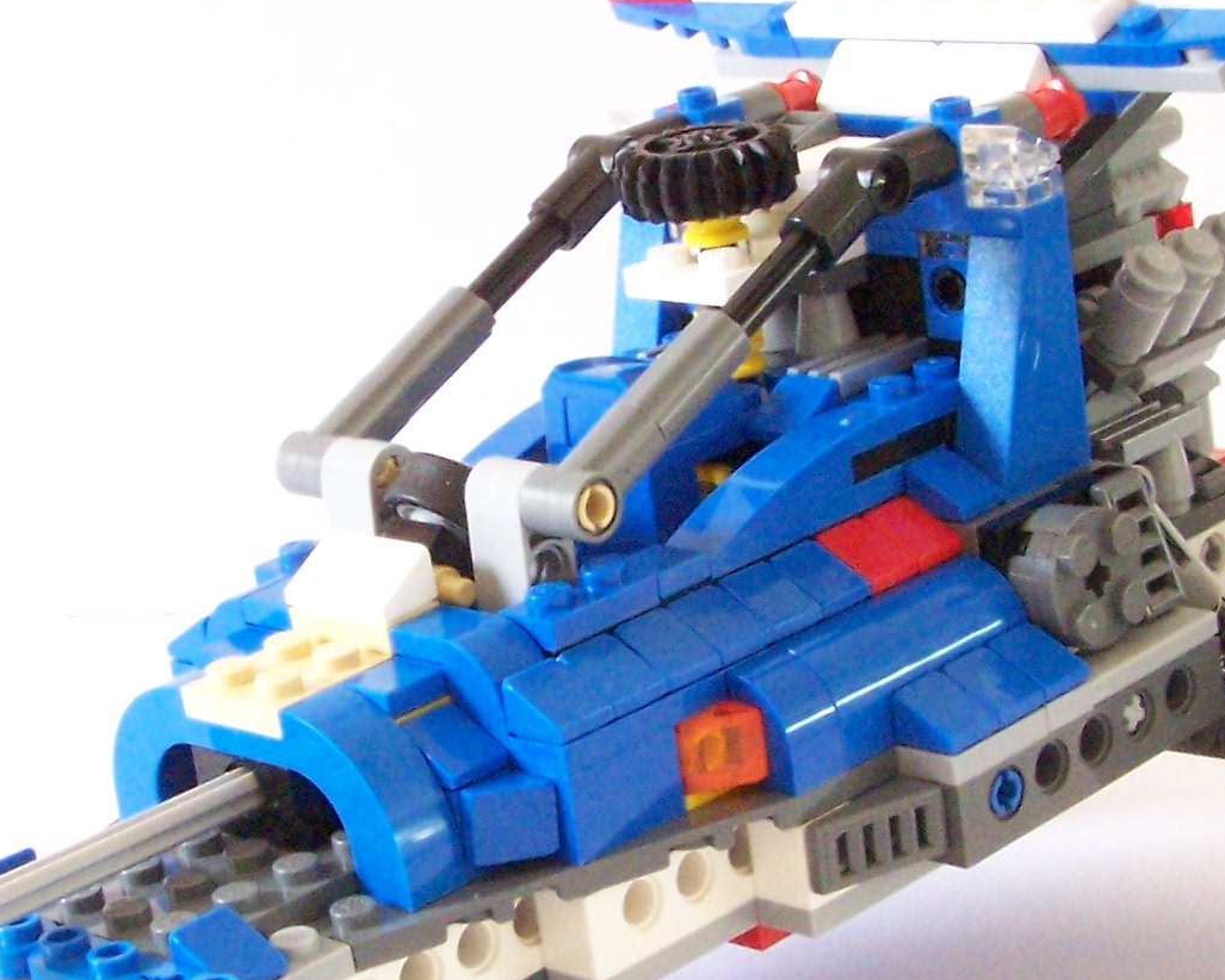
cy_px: 554
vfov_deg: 16.5
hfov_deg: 20.6
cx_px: 575
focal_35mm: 93
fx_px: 3372
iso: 400
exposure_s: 1/15
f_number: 6.3
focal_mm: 6.3
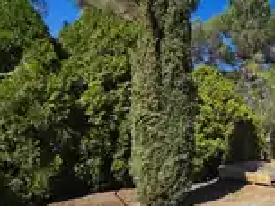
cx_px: 298
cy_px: 113
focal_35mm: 34
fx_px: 270
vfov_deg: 41.8
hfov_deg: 42.9
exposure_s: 1/2192
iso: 25
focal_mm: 1.7
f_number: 2.2
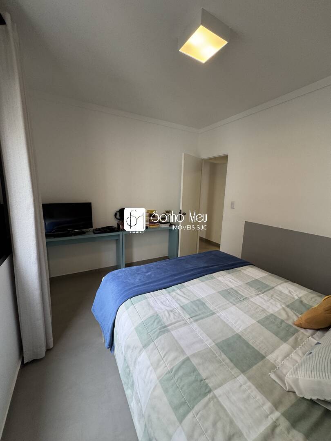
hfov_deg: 85.7
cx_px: 166
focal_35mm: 14
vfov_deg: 102.1
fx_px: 178
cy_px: 220
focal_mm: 2.22
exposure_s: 1/120
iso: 125
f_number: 2.2
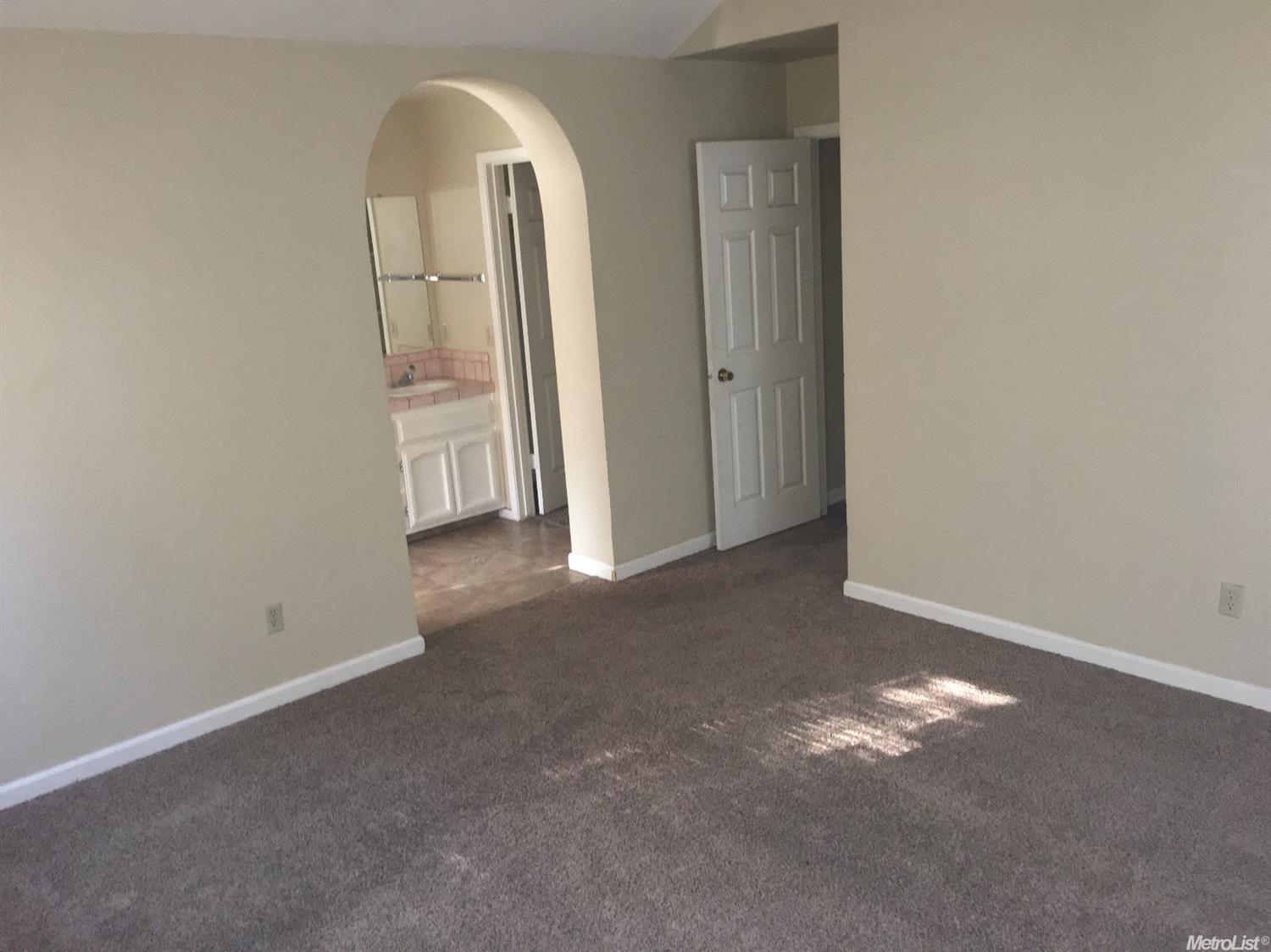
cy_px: 476
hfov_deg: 61.7
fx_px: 1064
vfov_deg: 48.2
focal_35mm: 29
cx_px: 636
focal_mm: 4.15
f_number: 2.2
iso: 125
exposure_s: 1/16
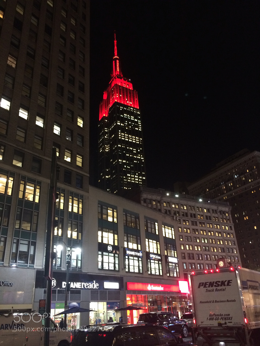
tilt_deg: +24.8
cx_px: 130
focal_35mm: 29
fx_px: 290
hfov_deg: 48.2
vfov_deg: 61.7
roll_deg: +4.3
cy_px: 173
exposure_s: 1/17
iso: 250
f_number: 2.2
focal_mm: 4.15
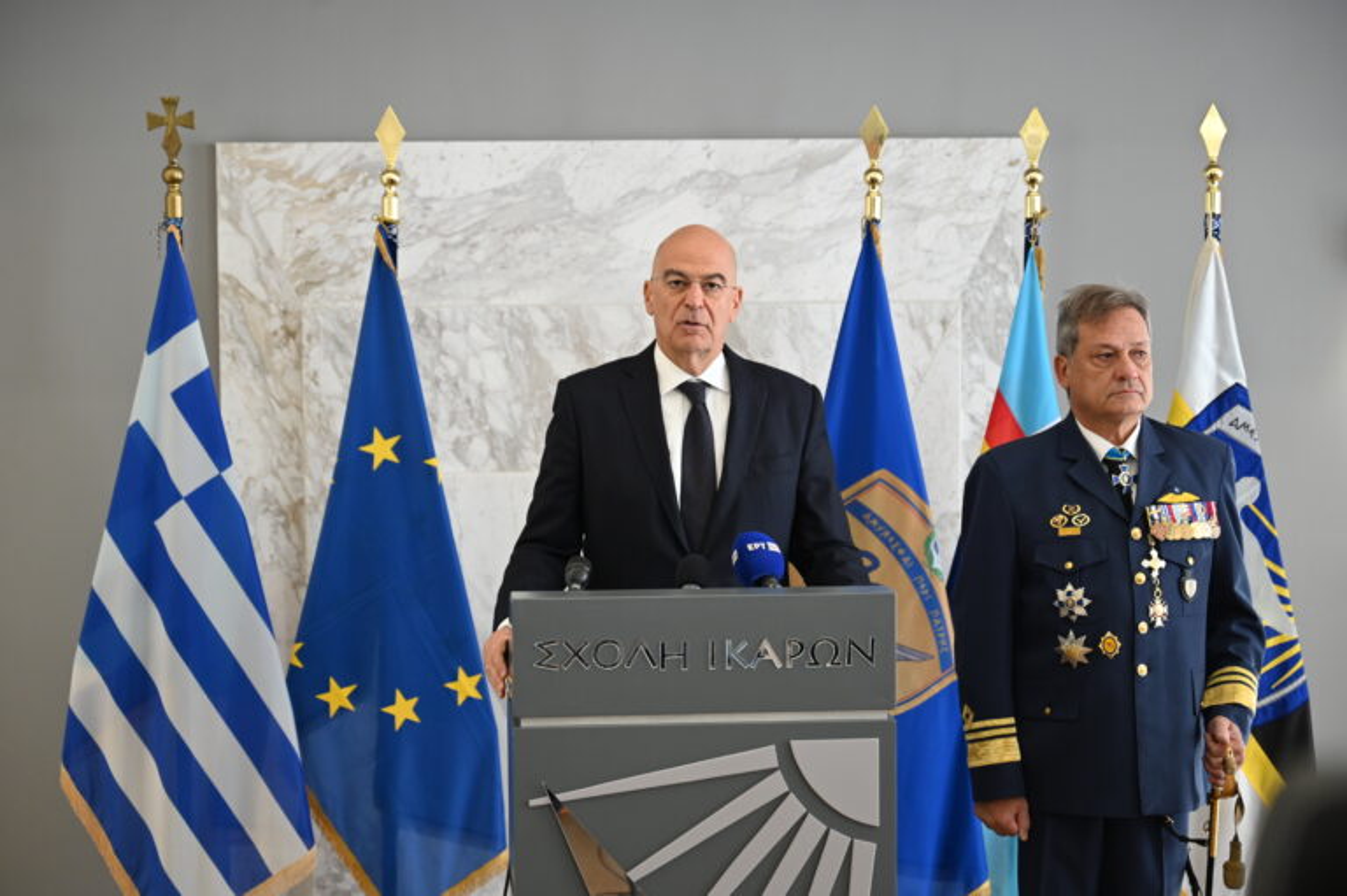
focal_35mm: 70
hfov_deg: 28.9
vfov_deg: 19.4
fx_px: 2617
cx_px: 674
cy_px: 448
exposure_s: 1/800
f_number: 2.8
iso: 1250
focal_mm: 70
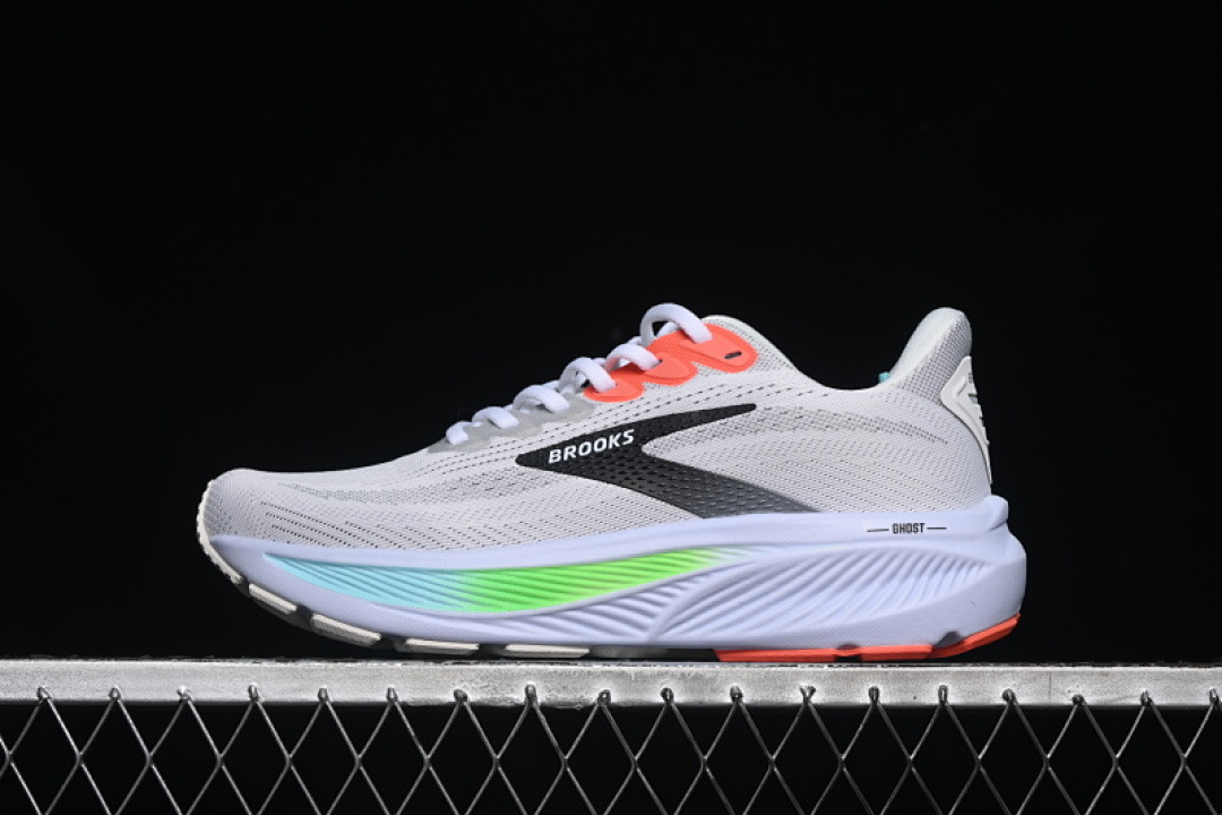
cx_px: 611
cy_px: 408
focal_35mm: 75
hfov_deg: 27.0
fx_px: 2546
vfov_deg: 18.2
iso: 160
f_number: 7.1
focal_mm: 50
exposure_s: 1/80
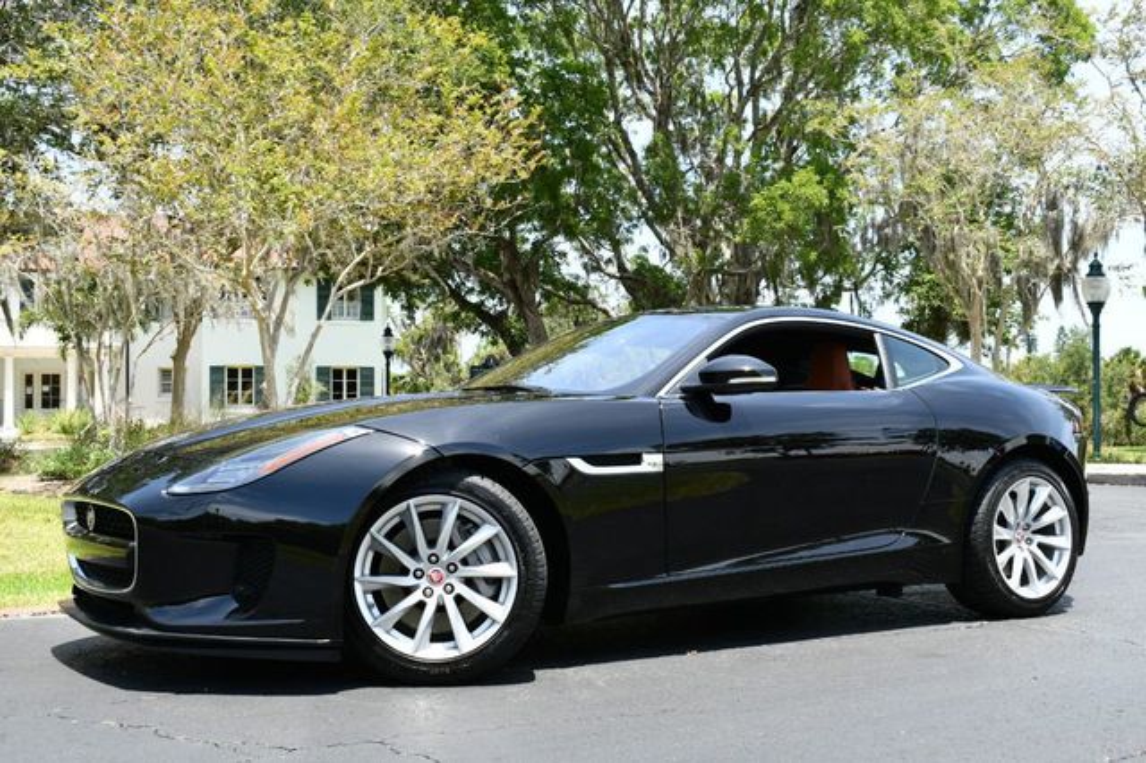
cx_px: 573
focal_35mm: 43
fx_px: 1368
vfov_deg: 31.2
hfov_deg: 45.5
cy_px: 382
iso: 200
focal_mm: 29
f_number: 8
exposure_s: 1/250
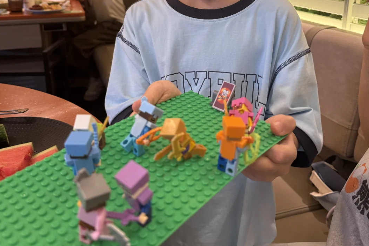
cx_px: 184
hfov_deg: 55.8
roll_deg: -1.0
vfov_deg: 37.9
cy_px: 60
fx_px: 349
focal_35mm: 34
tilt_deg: -15.8
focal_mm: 6.76
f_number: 1.78
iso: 250
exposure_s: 1/100
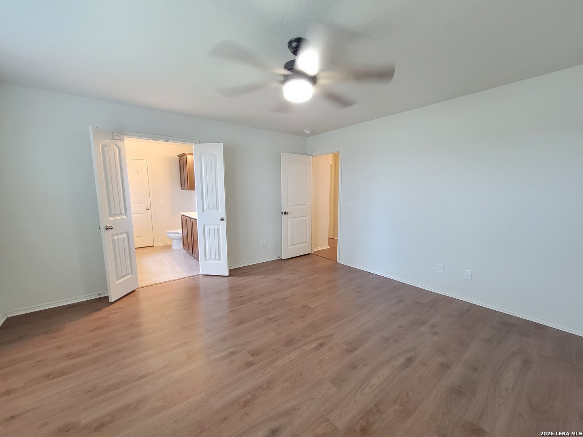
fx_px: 219
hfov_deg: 106.2
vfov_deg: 89.9
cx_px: 292
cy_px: 218
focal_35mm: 13
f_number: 2.2
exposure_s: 1/30
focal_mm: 2.2
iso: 500
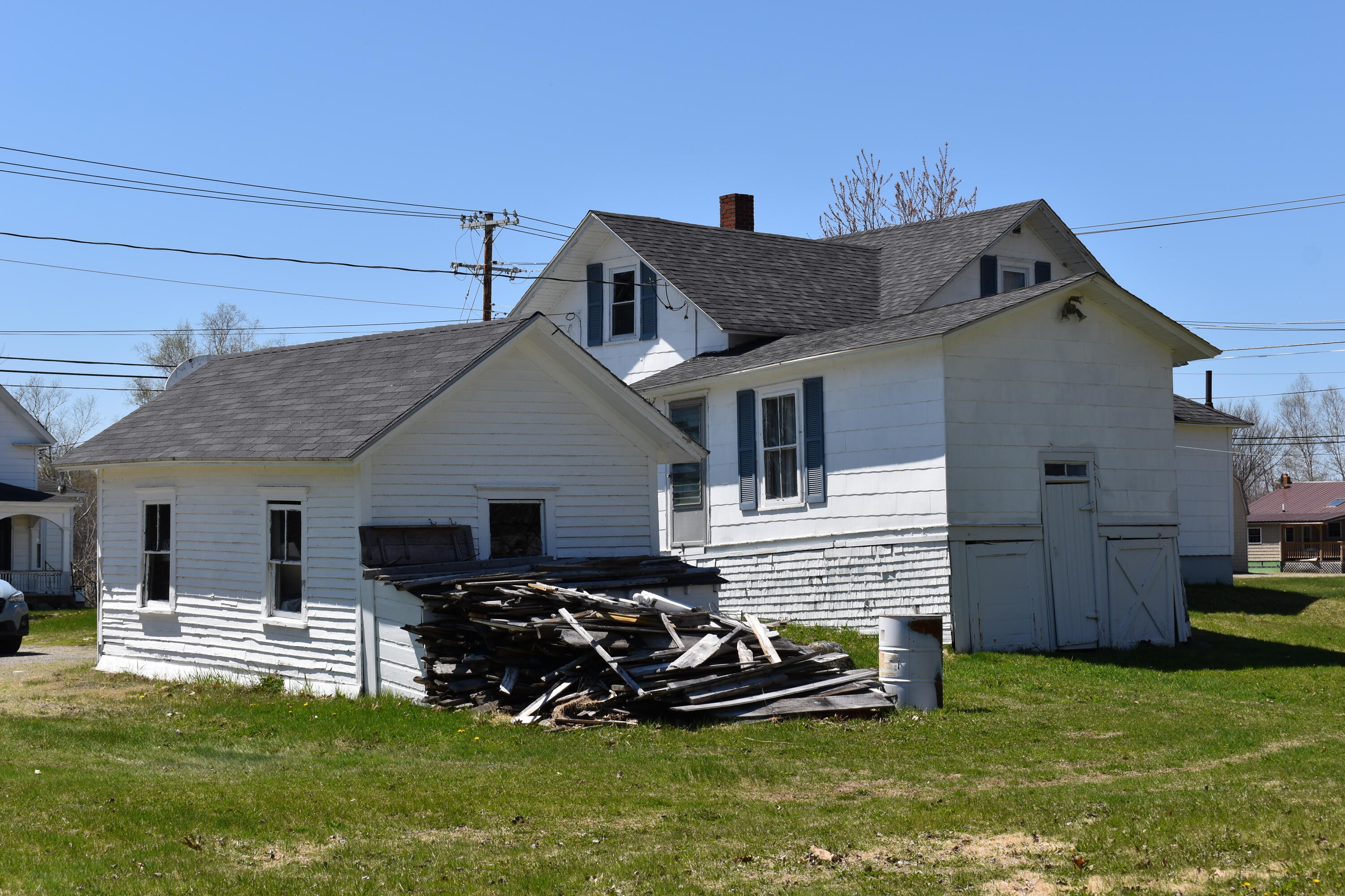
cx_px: 672
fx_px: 2129
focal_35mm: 57
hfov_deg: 35.1
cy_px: 448
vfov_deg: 23.8
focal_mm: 38
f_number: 9
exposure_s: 1/320
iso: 100
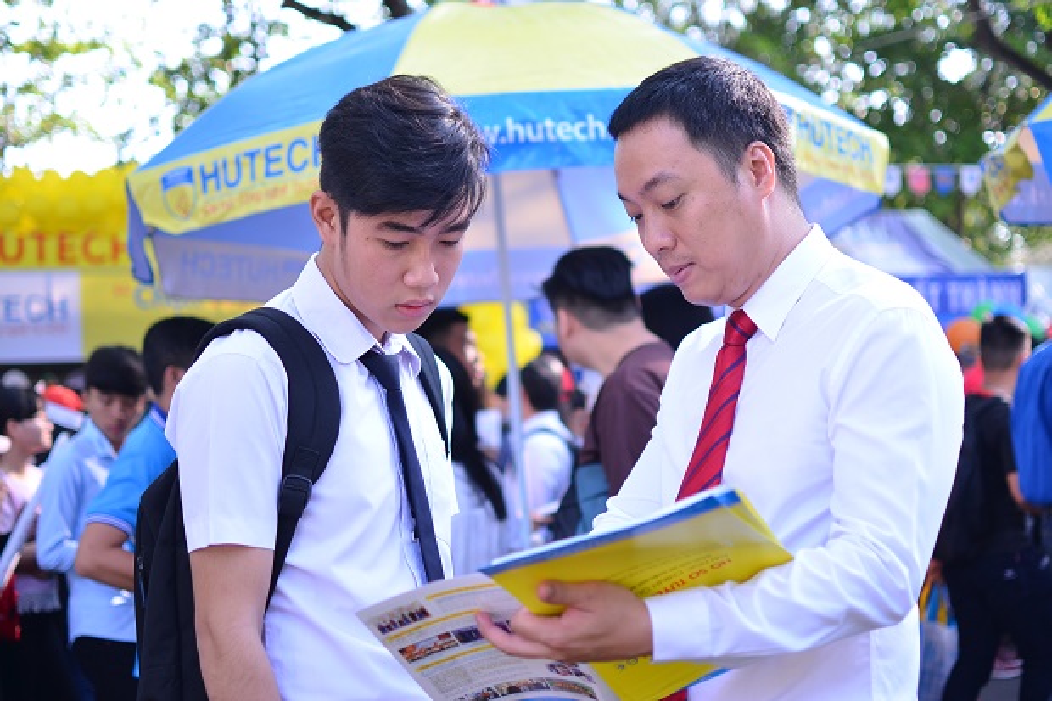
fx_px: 1534
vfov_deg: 25.7
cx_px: 526
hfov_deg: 37.9
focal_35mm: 52
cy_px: 350
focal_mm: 35
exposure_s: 1/640
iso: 200
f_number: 1.8
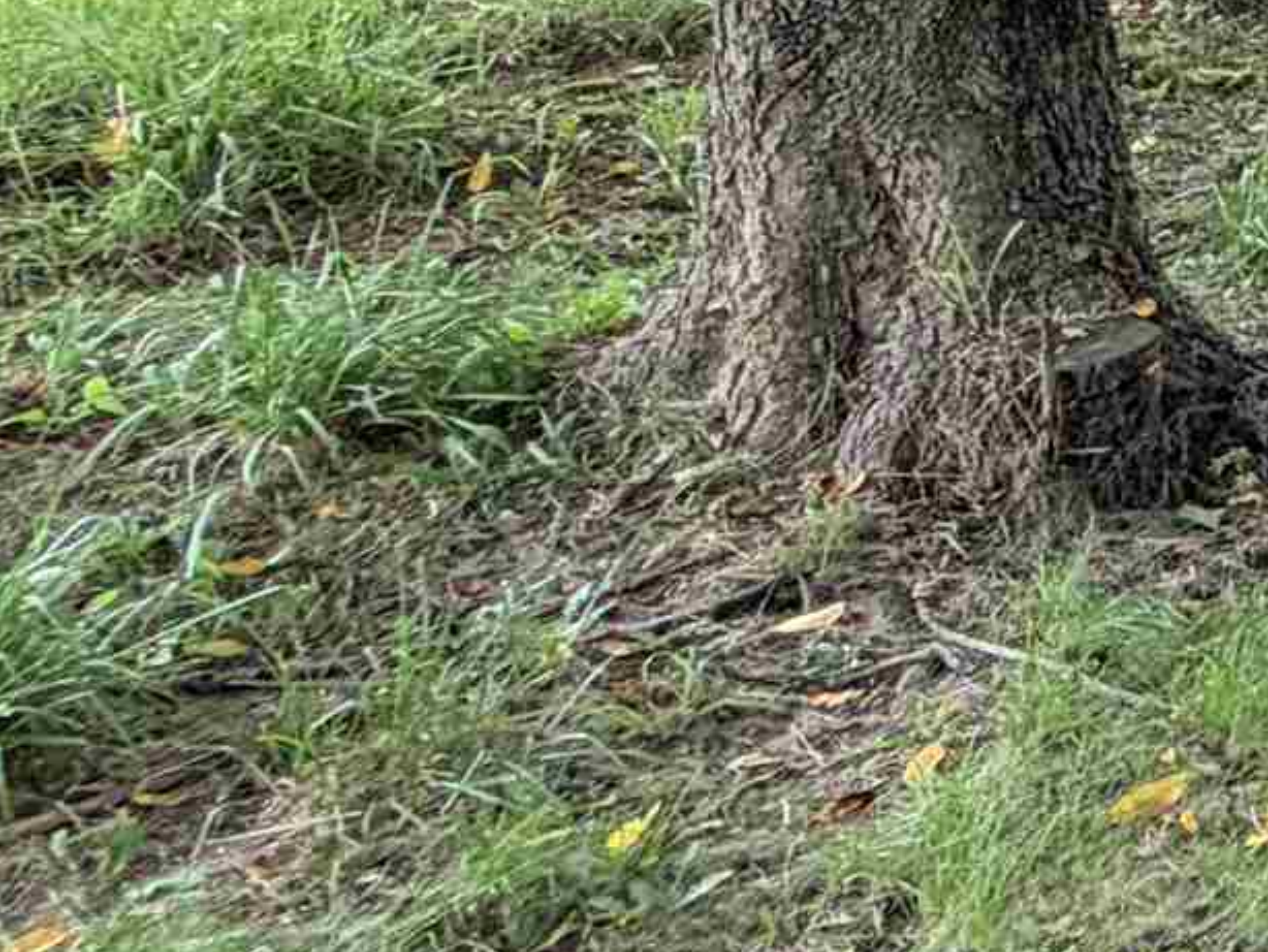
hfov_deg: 14.6
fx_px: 2565
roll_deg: -0.6
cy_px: -376
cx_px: 3153
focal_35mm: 70
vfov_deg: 19.0
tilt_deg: -3.7
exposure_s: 1/184
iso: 50
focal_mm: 2.22
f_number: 2.2
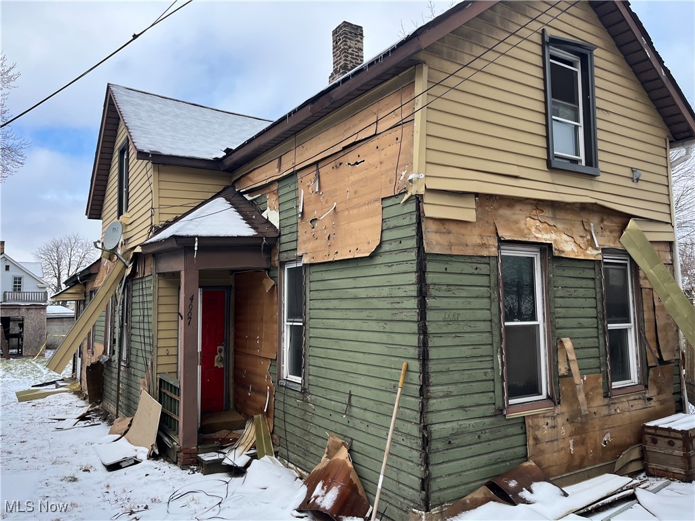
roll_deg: +2.3
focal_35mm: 26
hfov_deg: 67.3
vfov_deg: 53.1
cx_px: 348
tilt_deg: +5.2
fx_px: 522
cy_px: 260
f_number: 1.6
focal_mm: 5.1
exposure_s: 1/1372
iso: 50
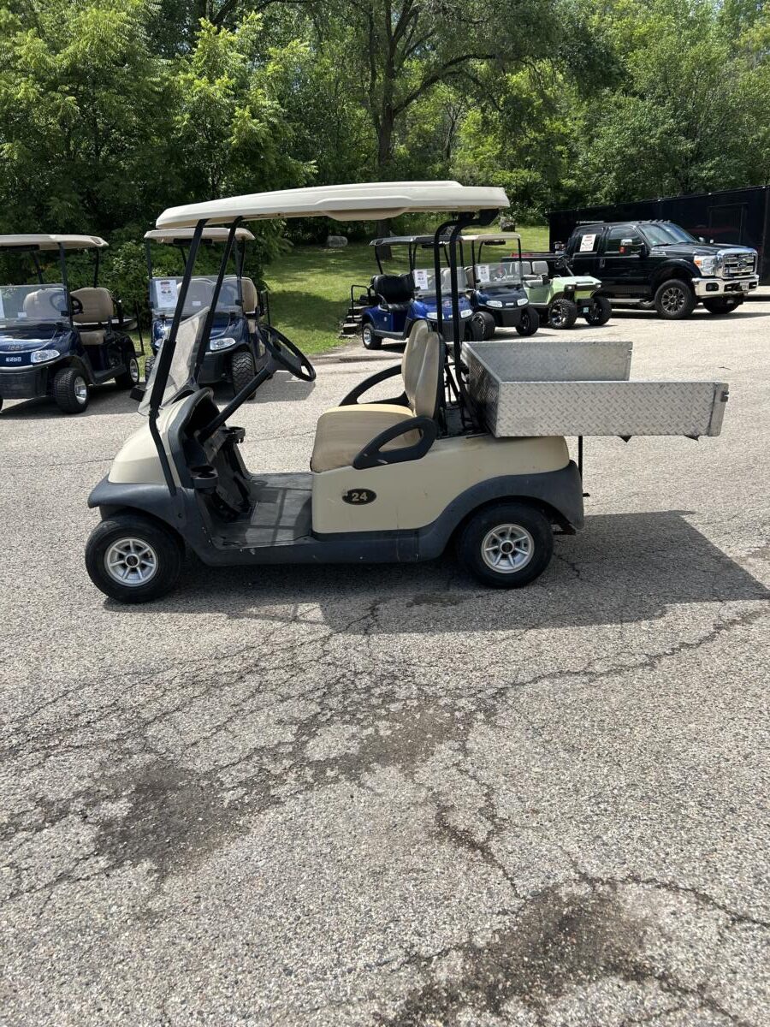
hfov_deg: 53.1
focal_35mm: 26
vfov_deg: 67.3
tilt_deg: -10.7
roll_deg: +1.1
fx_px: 771
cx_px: 385
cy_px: 514
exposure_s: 1/3077
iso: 50
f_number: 1.5
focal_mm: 5.7
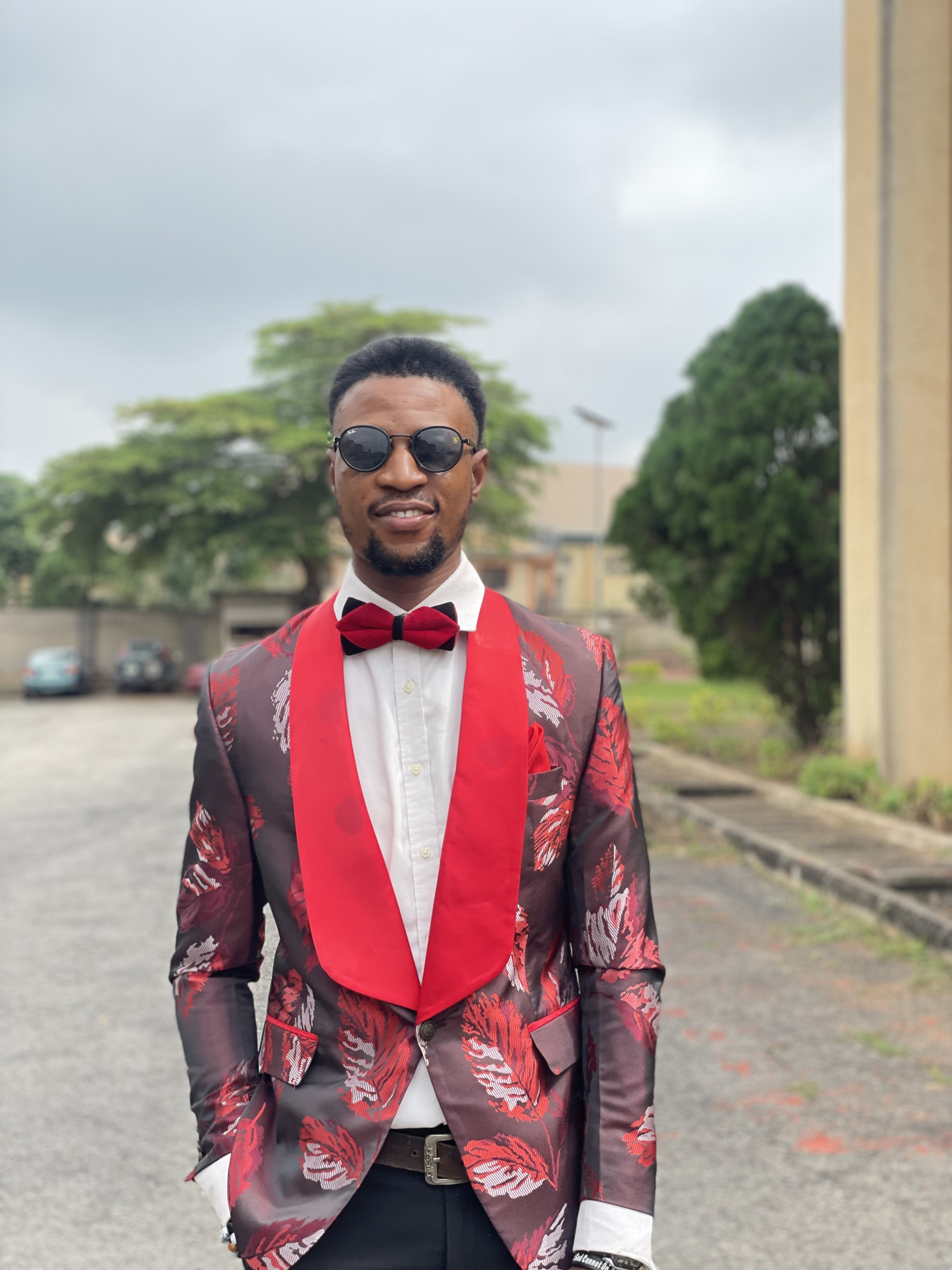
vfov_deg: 36.8
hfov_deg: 28.0
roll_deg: -0.4
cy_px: 635
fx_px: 1907
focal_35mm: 52
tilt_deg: +1.5
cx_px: 476
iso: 32
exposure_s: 1/841
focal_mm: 6
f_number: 2
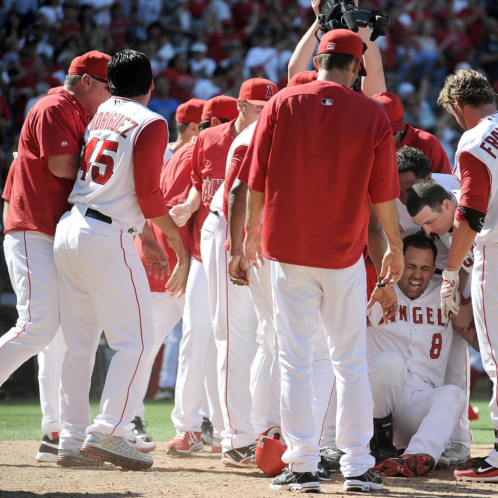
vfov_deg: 6.8
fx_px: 4167
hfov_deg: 6.8
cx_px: 372
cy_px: 249
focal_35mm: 256
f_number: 4
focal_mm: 200
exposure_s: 1/1600
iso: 500
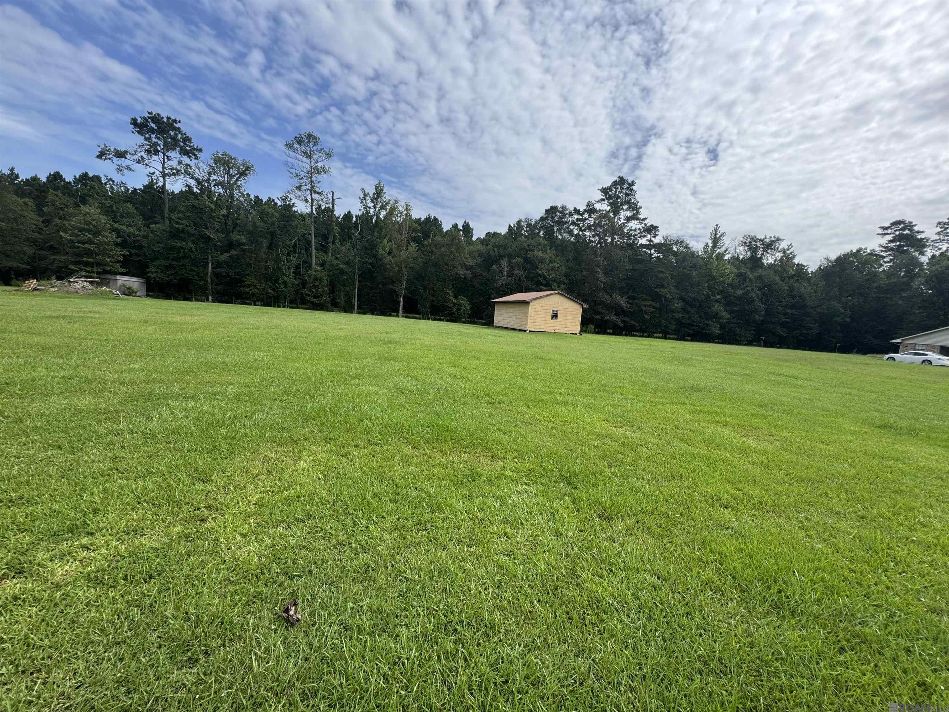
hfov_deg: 102.1
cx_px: 474
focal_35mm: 14
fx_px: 384
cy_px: 356
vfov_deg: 85.7
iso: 50
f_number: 2.2
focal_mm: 2.22
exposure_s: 1/812
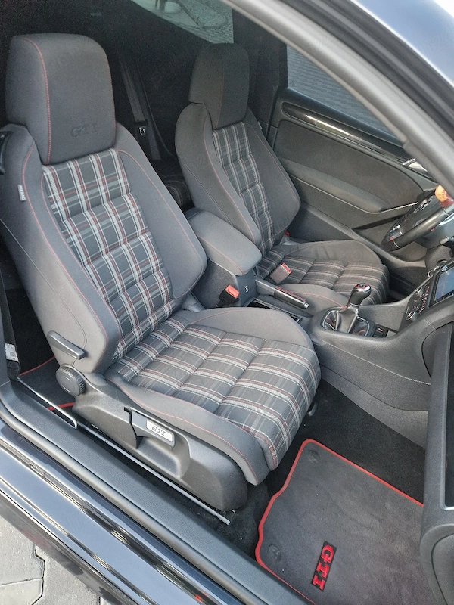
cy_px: 302
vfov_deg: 73.9
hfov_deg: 58.9
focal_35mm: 23
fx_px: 402
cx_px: 227
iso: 1000
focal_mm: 5.4
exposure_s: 1/100
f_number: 1.8
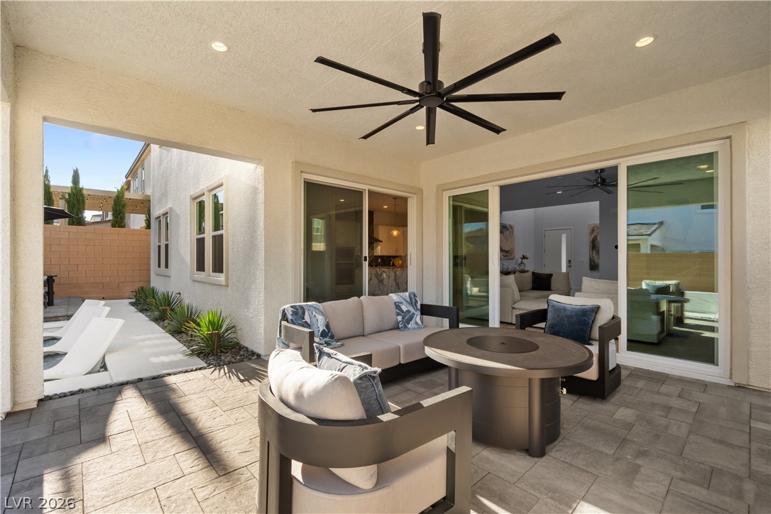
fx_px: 321
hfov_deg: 100.4
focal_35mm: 15
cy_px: 257
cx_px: 386
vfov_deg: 77.3
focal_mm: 10
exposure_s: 1/200
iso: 400
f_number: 8
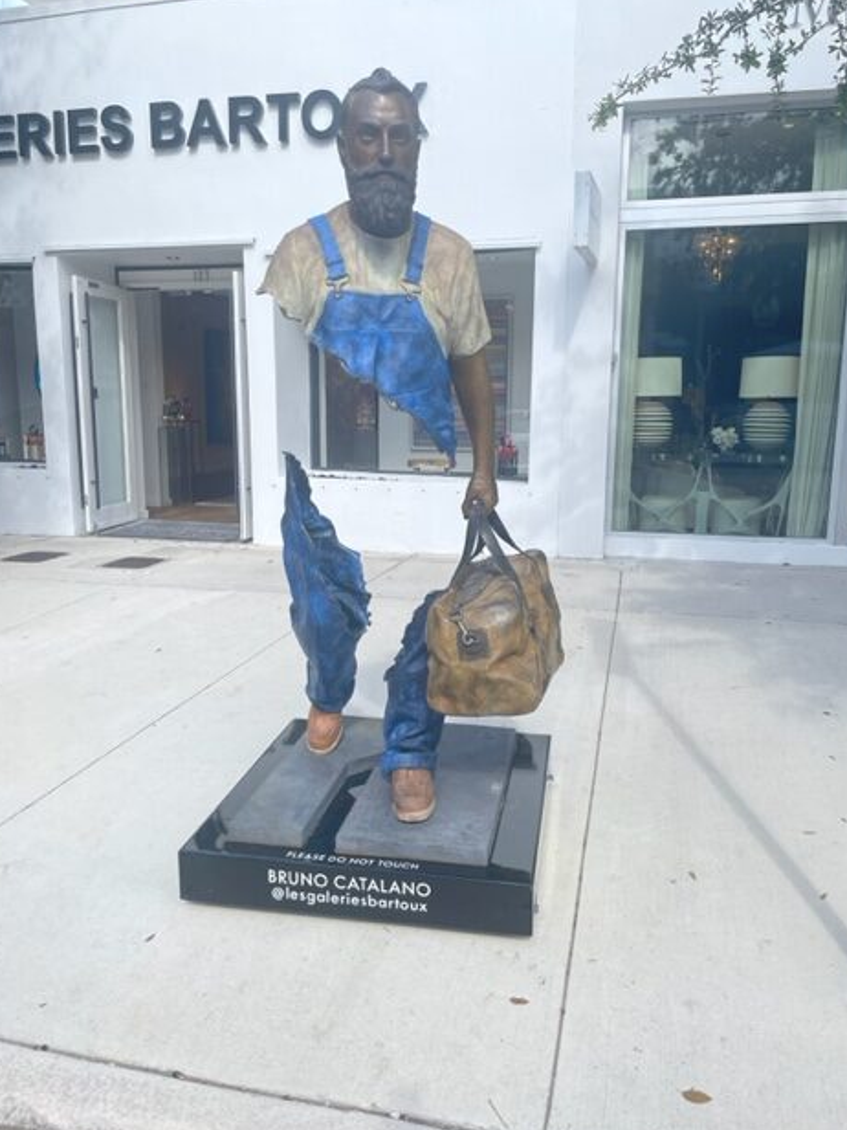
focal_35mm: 27
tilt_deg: -8.5
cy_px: 565
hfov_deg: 51.4
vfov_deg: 65.3
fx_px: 881
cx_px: 427
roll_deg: -0.6
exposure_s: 1/2132
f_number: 1.6
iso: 32
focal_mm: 4.2
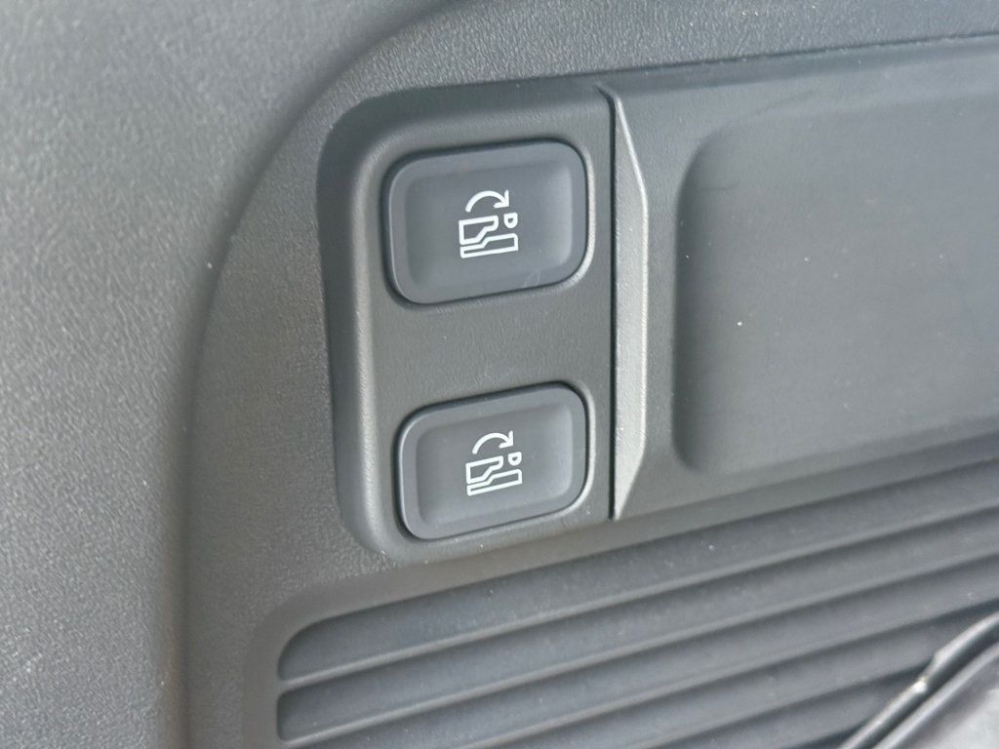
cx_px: 500
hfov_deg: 39.7
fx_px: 1385
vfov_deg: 30.3
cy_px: 374
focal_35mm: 48
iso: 200
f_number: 1.78
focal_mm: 6.76
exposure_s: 1/60
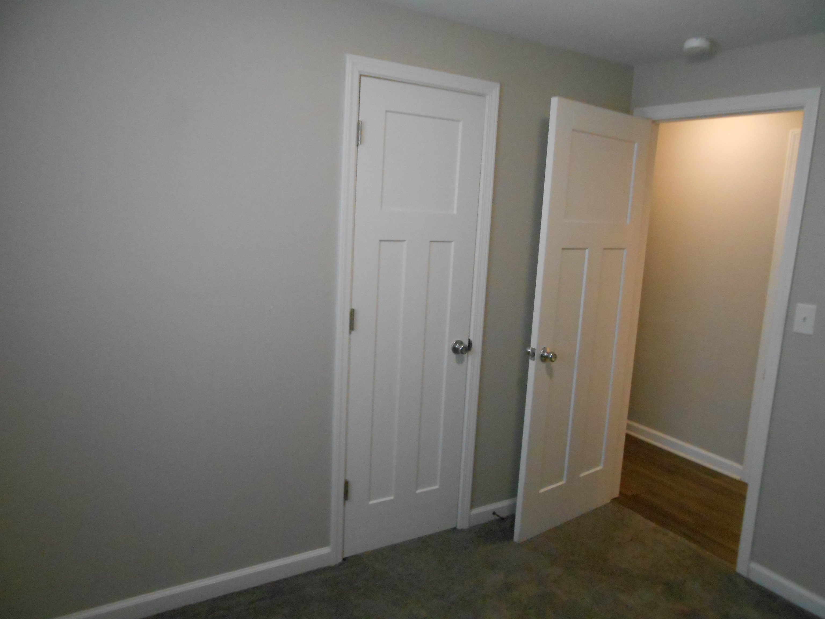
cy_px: 310
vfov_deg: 53.1
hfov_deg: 67.3
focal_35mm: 26
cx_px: 412
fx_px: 620
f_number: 3.5
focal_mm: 4.6
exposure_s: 1/60
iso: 800
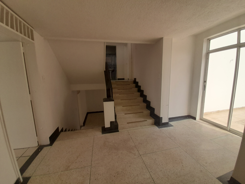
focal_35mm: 13
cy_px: 92
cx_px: 122
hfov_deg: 106.2
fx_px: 92
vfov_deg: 89.9
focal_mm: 1.42
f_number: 2.2
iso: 40
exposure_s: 1/225
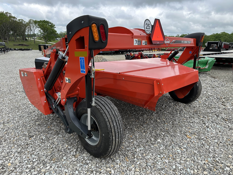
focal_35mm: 24
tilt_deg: -16.1
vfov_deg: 56.8
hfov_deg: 71.6
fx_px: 162
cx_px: 116
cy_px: 88
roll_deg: -1.6
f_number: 1.78
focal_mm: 6.86
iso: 80
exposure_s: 1/1272
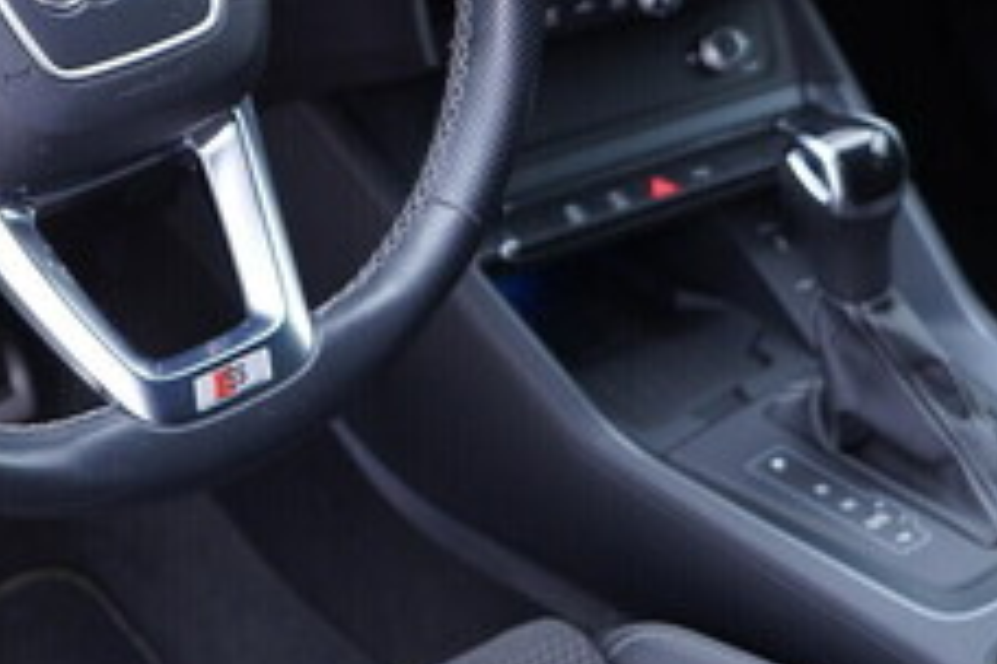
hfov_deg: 23.2
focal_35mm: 87
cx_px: 280
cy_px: -7
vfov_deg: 15.4
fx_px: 2409
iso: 320
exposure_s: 1/40
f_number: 2.8
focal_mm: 24
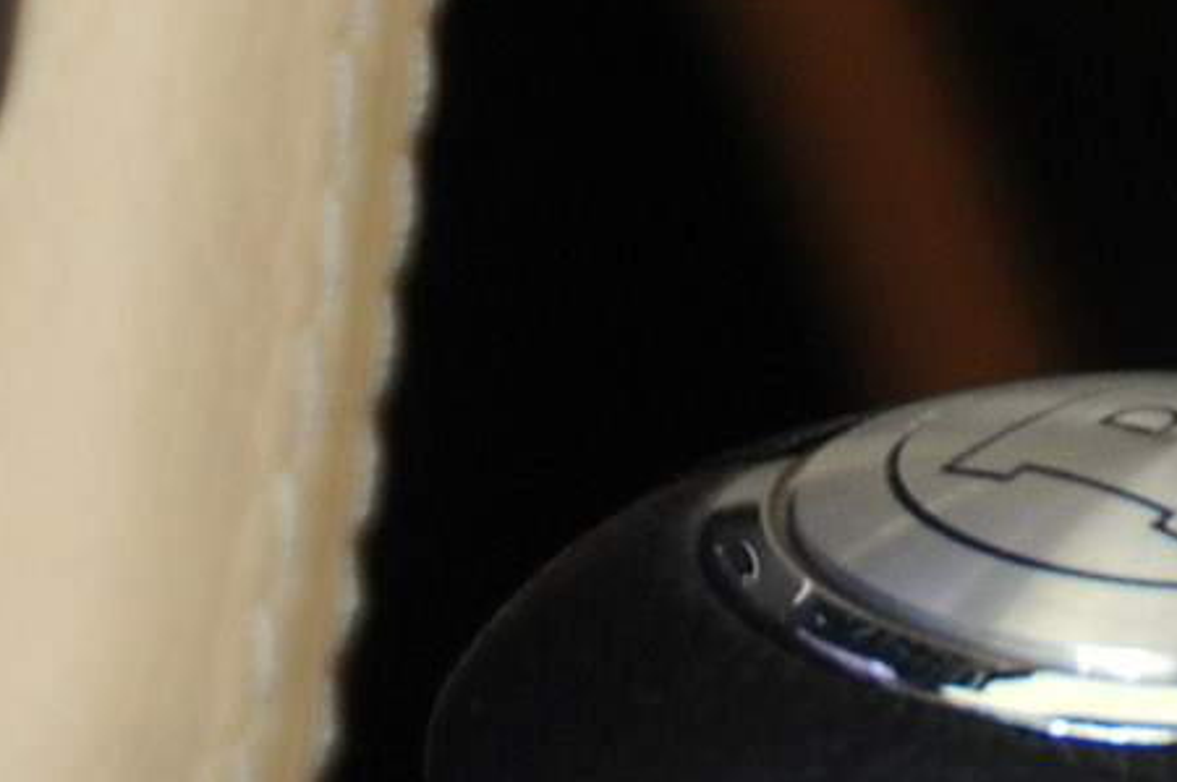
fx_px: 55519
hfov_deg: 1.2
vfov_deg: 0.8
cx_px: 63
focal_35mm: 1700
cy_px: 2117
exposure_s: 2
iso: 200
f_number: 6.3
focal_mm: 170
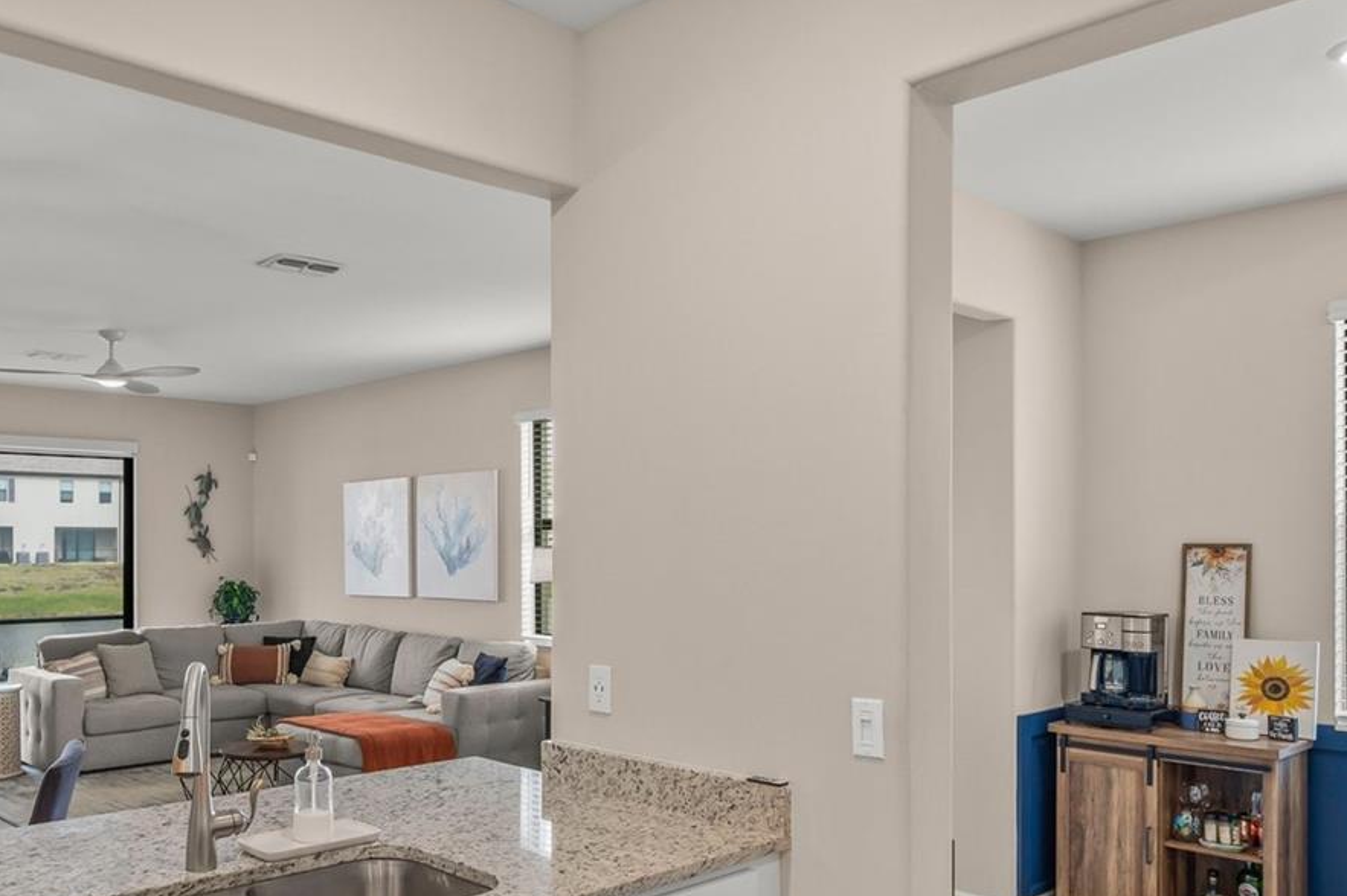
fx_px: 1085
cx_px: 557
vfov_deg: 44.4
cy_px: 578
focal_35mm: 29
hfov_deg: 63.2
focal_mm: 16
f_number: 6.3
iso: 250
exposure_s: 1/3
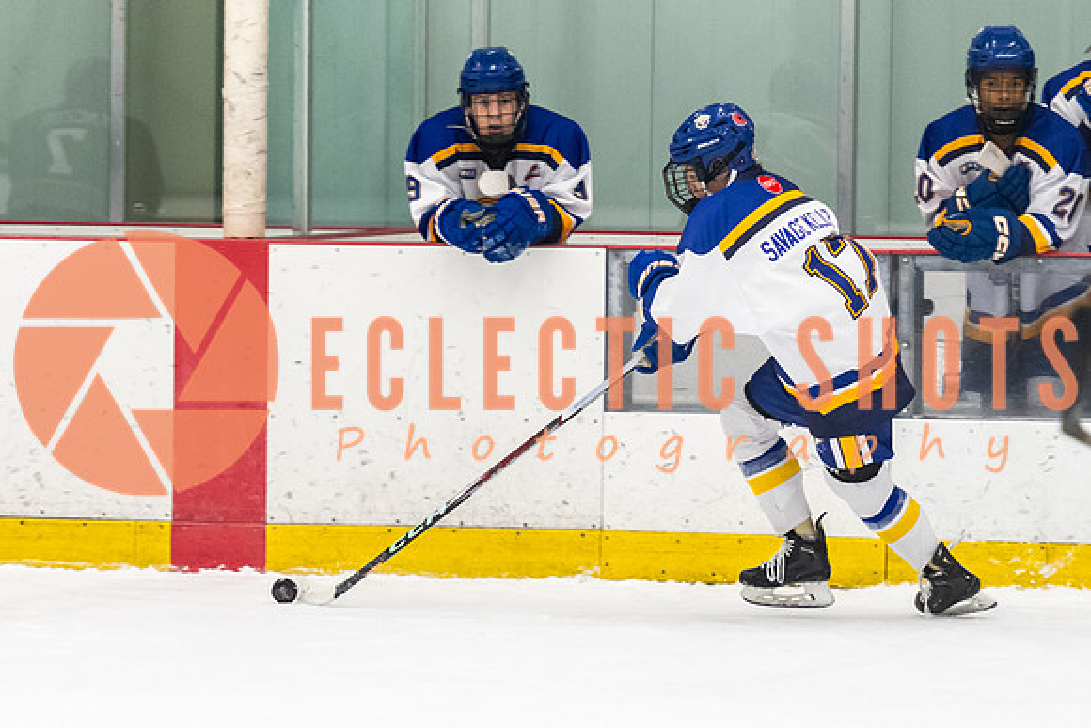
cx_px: 661
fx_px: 8898
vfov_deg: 4.7
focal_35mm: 294
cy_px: 488
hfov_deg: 7.0
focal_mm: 140
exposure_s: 1/800
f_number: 2.8
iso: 4000
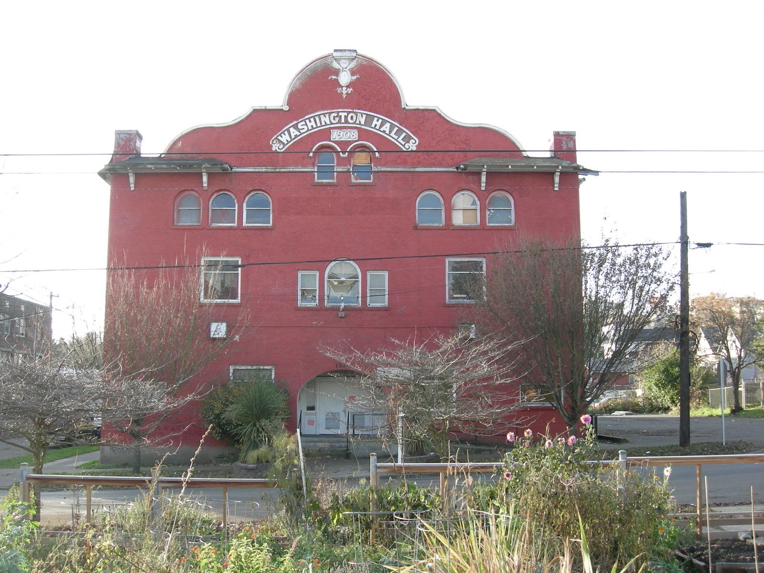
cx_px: 382
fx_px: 795
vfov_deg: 39.7
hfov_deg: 51.4
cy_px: 286
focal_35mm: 36
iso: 64
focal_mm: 7.5
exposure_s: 1/71.3
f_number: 3.8
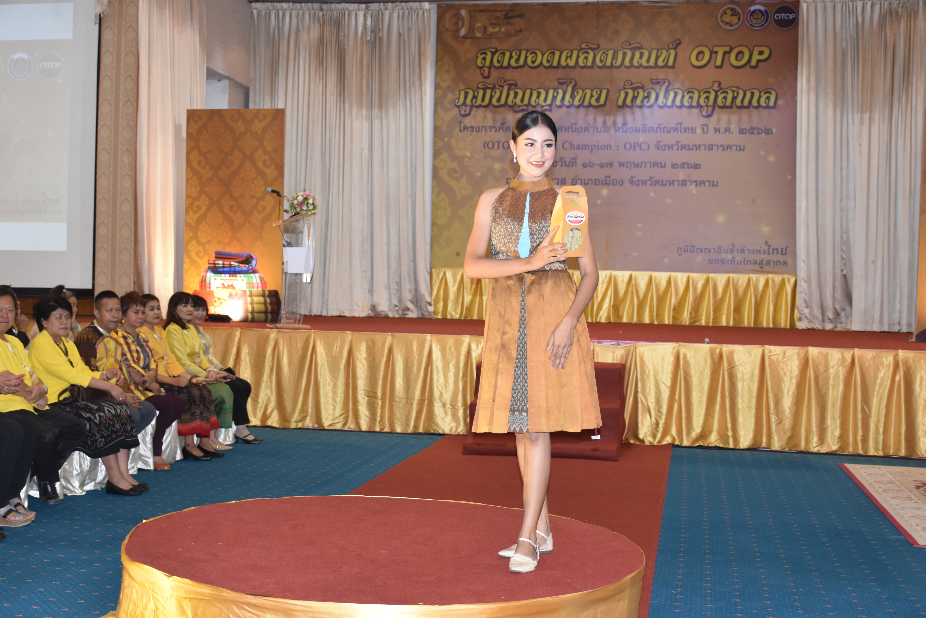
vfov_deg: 26.5
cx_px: 463
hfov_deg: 38.9
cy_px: 309
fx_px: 1312
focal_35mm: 51
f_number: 4.2
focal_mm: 34
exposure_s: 1/60
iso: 900
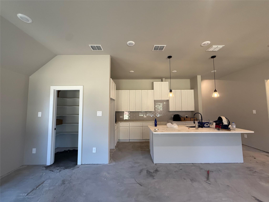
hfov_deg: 102.1
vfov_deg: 85.7
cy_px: 101
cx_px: 134
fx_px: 109
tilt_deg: +5.0
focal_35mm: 14
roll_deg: +0.2
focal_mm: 2.22
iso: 250
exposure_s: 1/120
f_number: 2.2
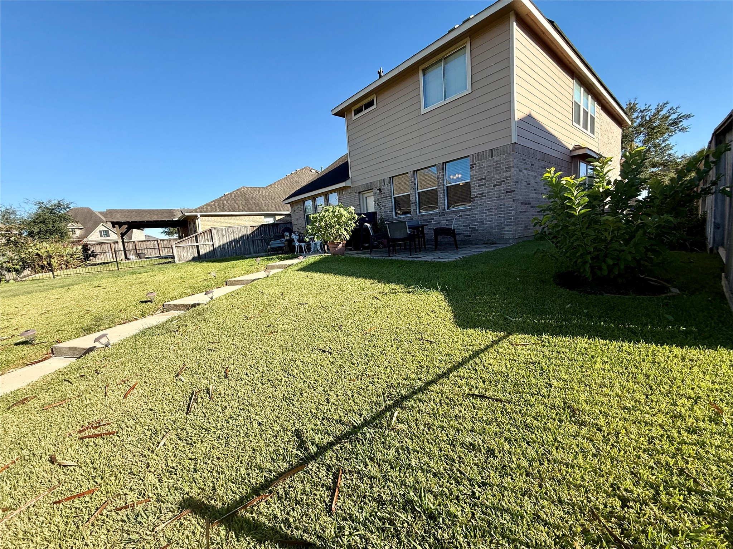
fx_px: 296
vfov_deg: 85.7
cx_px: 366
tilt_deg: -4.2
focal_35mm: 14
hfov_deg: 102.1
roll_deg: +3.1
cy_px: 274
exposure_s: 1/876
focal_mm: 2.22
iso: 50
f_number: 2.2
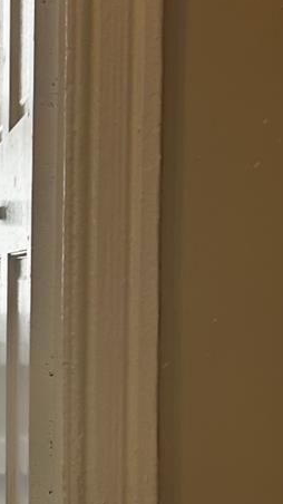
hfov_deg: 12.2
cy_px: 348
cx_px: -162
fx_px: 1255
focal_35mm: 94
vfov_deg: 22.6
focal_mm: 5.7
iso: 80
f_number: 1.5
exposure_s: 1/60
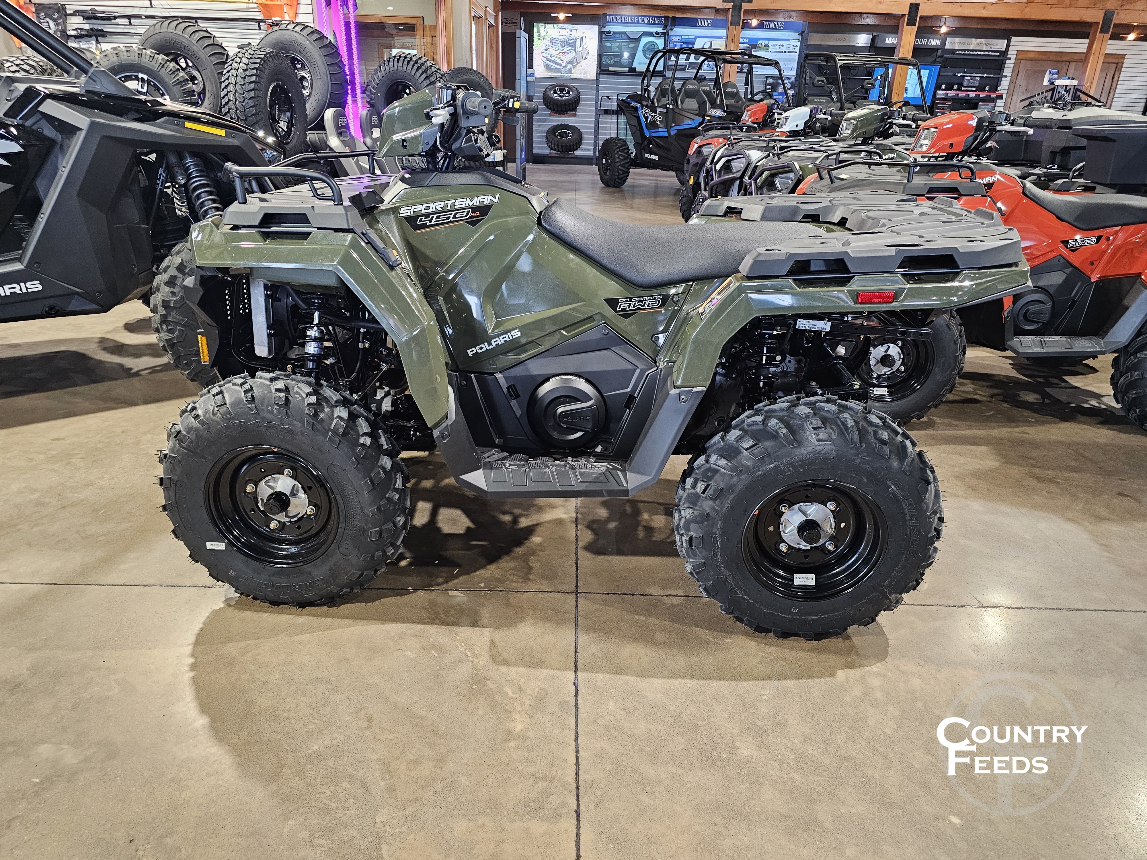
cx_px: 574
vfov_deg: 58.9
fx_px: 762
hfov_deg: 73.9
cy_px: 430
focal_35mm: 23
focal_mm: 6.3
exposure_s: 1/120
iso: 1000
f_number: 1.7
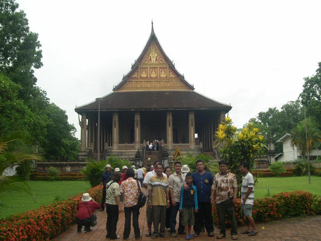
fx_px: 352
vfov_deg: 37.7
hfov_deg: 49.0
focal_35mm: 38
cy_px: 120
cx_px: 160
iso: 100
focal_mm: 8
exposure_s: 1/102
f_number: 7.6
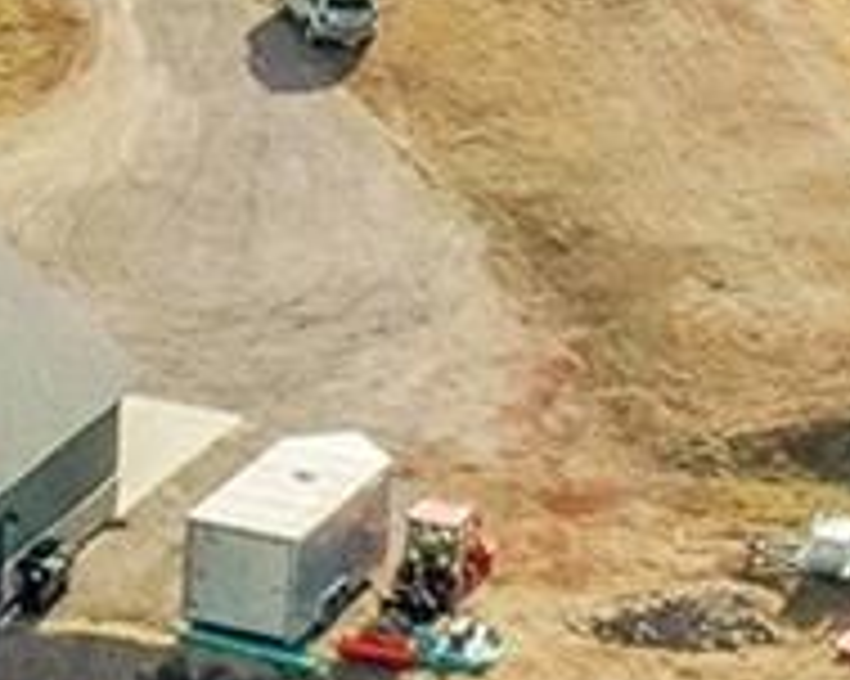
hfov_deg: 8.4
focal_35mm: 223
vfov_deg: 6.8
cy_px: -365
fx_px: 5607
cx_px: -558
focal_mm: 10.26
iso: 800
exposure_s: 1/1250
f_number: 8
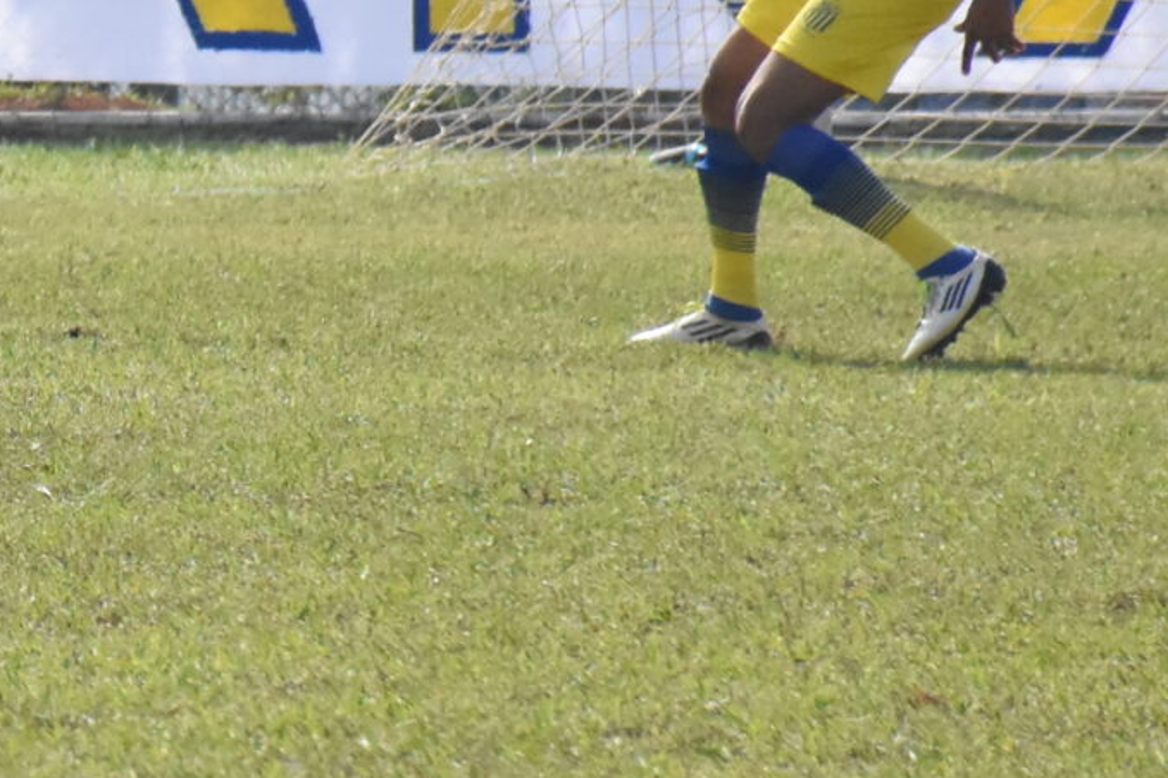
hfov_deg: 2.6
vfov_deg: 1.7
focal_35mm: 793
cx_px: -494
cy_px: 117
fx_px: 25726
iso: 3200
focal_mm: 140
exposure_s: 1/8000
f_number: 7.1
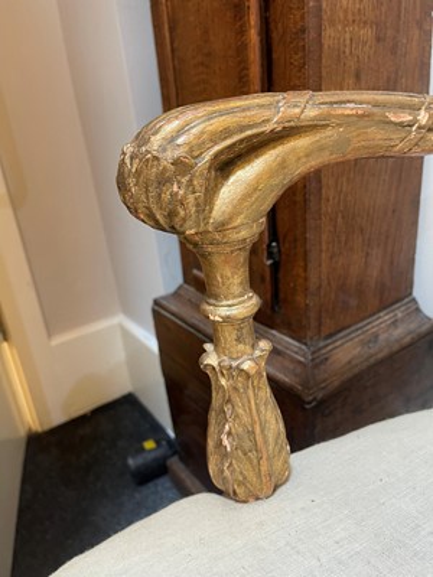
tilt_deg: -22.0
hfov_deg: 54.9
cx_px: 216
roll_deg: +3.8
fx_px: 417
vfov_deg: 69.4
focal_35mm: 25
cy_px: 288
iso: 200
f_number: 1.6
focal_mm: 5.1
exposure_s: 1/50
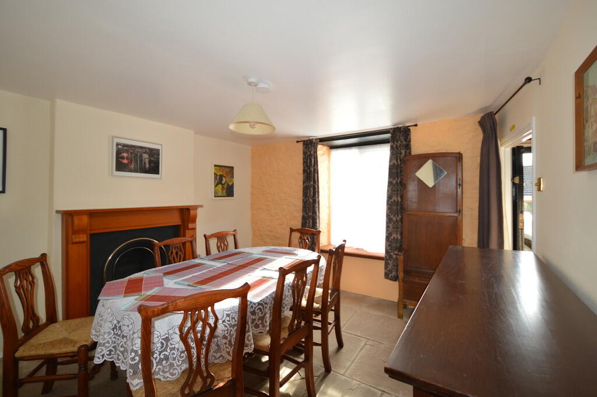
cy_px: 198
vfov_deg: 77.2
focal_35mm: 15
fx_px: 249
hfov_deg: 100.4
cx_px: 298
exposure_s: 1/100
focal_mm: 10
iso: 400
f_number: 4
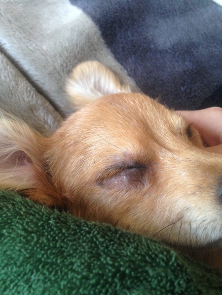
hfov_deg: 42.9
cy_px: 148
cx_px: 111
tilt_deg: -49.2
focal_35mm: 33
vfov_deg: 55.4
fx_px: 282
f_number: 2.4
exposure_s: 1/20
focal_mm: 4.12
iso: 125
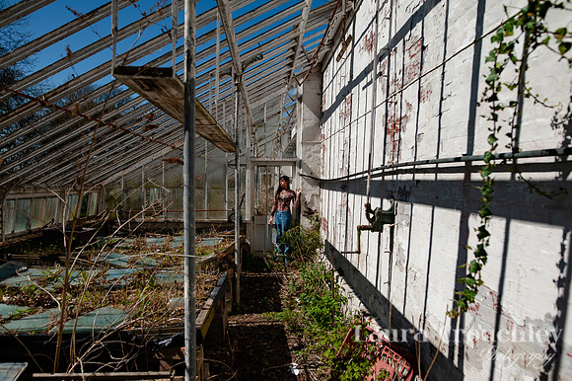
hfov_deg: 72.6
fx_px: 389
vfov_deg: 52.1
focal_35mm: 25
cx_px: 283
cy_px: 190
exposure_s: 1/5000
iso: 200
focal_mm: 24
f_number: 3.5
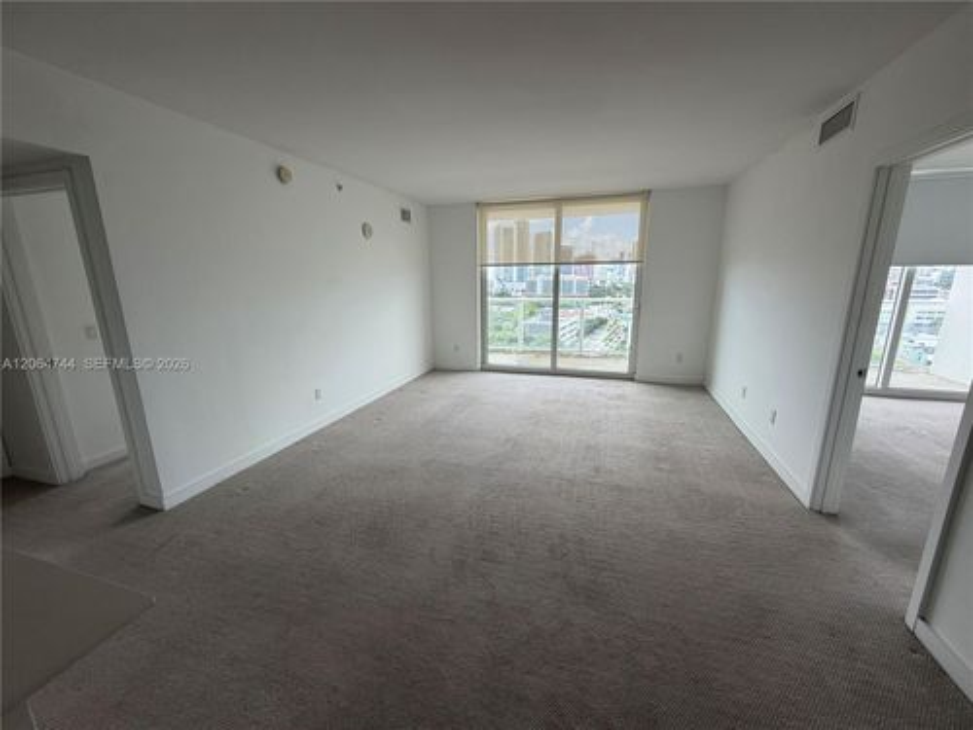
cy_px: 365
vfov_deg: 85.7
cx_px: 486
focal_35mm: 14
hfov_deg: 102.1
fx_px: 394
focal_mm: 2.22
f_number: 2.2
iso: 80
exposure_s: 1/121
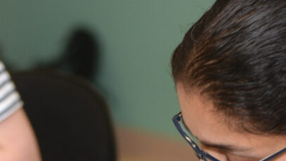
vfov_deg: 4.4
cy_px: 216
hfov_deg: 7.9
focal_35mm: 274
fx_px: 2077
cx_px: 219
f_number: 5.6
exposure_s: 1/200
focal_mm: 105
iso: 640
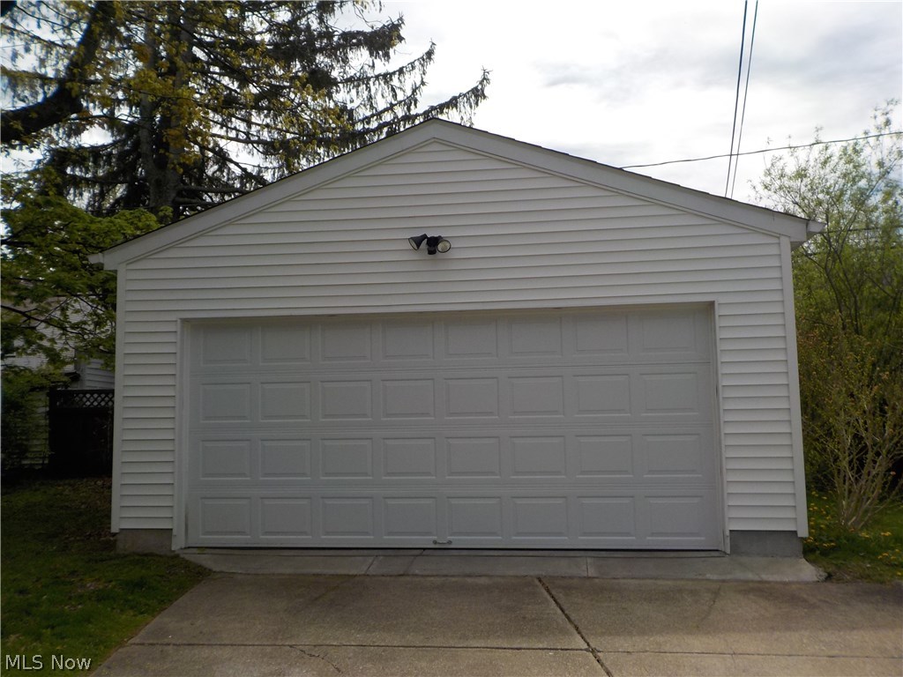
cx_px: 452
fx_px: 783
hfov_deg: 60.0
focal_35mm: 30
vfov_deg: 46.8
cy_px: 338
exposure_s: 1/1600
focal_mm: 4.1
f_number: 3.3
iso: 125
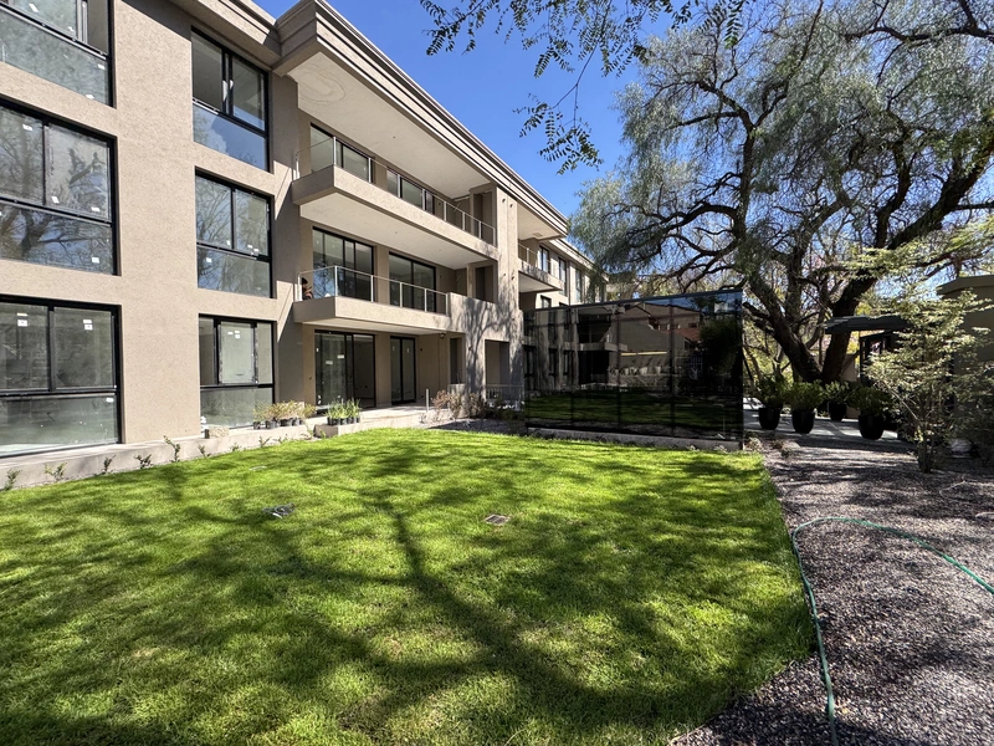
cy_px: 373
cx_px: 497
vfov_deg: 85.7
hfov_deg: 102.1
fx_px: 402
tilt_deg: -1.6
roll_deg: +3.6
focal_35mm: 14
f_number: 2.2
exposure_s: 1/399
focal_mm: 2.22
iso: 40
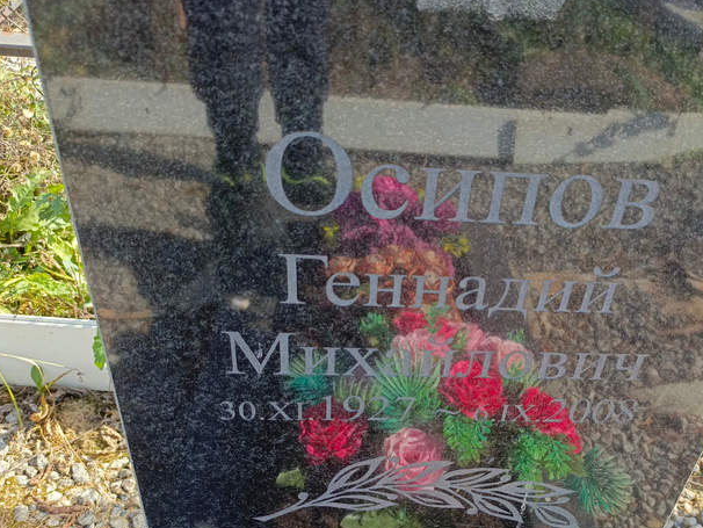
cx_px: 434
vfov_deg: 42.6
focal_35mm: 33
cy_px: 335
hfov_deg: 54.8
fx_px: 670
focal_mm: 4.76
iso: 112
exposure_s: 1/248
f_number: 1.69
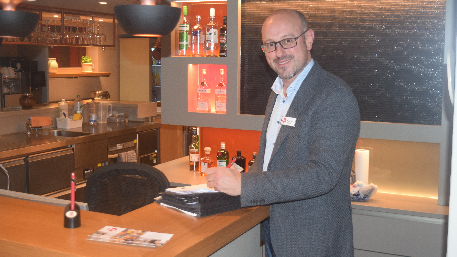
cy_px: 111
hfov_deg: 43.3
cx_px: 236
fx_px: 576
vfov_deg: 25.1
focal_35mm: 48
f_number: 4.2
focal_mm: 29
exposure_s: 1/60
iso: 1000
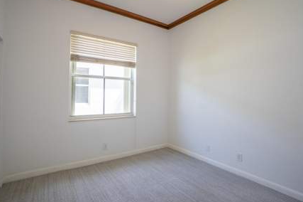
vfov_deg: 67.2
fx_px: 151
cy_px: 92
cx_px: 150
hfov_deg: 90.0
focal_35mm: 18
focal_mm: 16
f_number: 8
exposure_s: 1/8
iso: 100
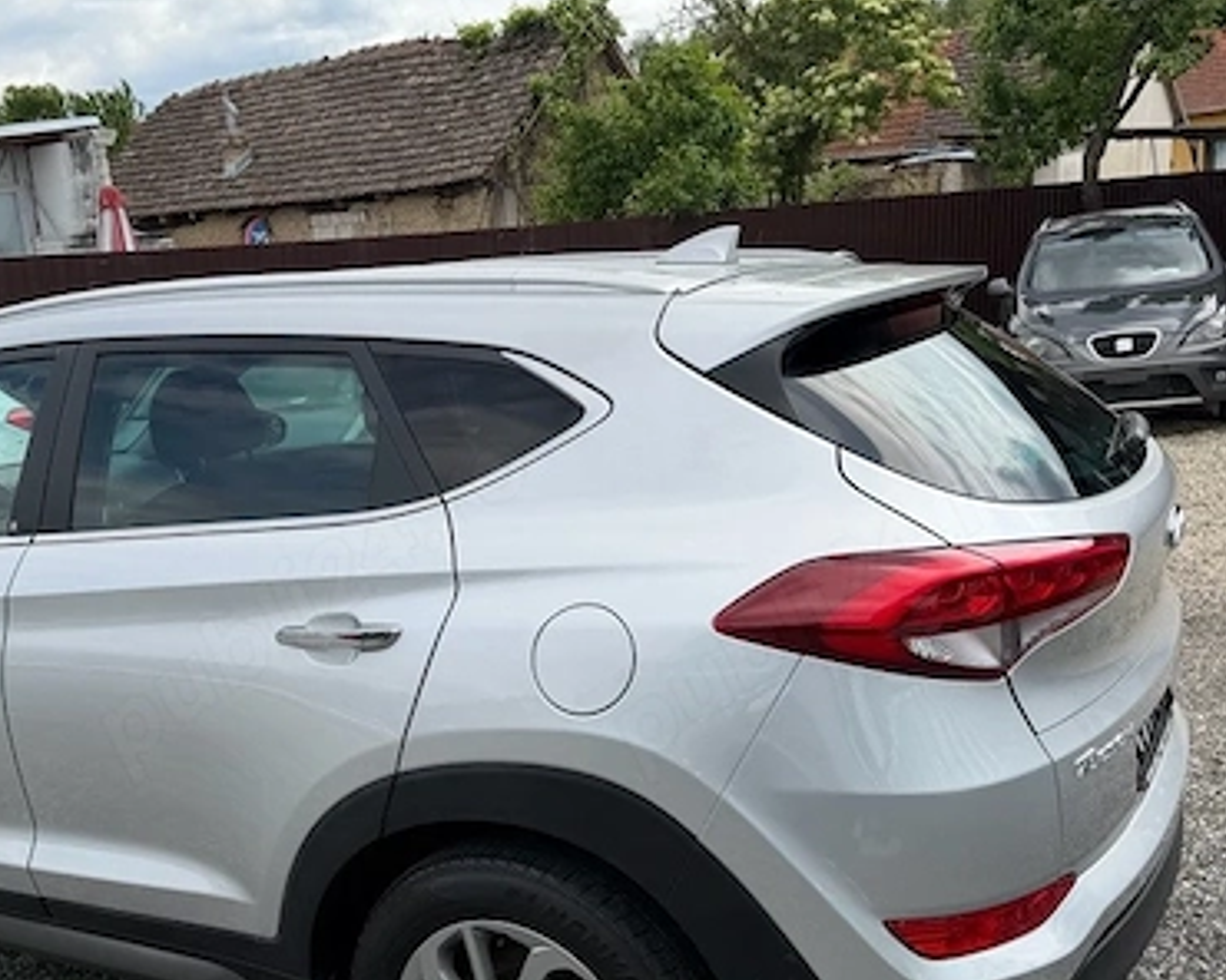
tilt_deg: -14.4
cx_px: 444
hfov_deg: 47.4
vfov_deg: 38.9
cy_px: 616
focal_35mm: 38
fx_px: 1379
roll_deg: +5.6
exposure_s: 1/3279
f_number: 1.78
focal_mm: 6.76
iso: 80
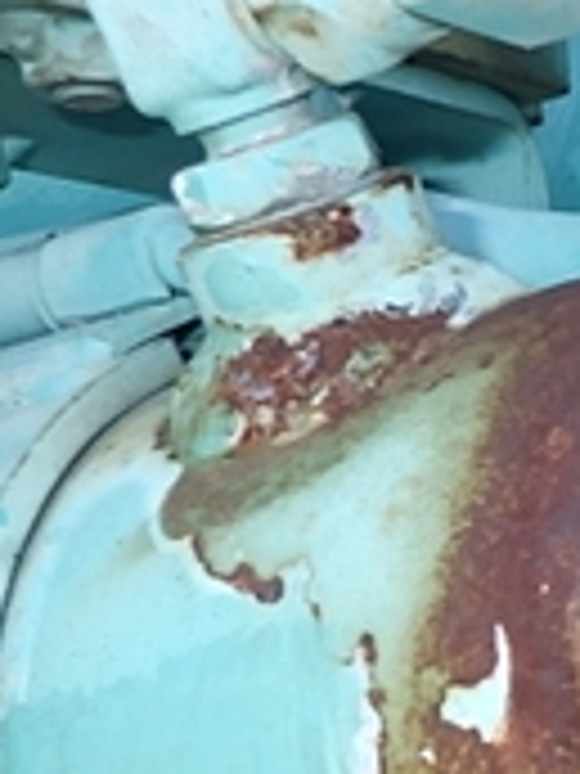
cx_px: 940
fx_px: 2122
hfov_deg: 14.3
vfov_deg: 20.3
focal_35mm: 95
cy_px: 688
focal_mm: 6.1
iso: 125
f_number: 3.8
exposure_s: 1/200
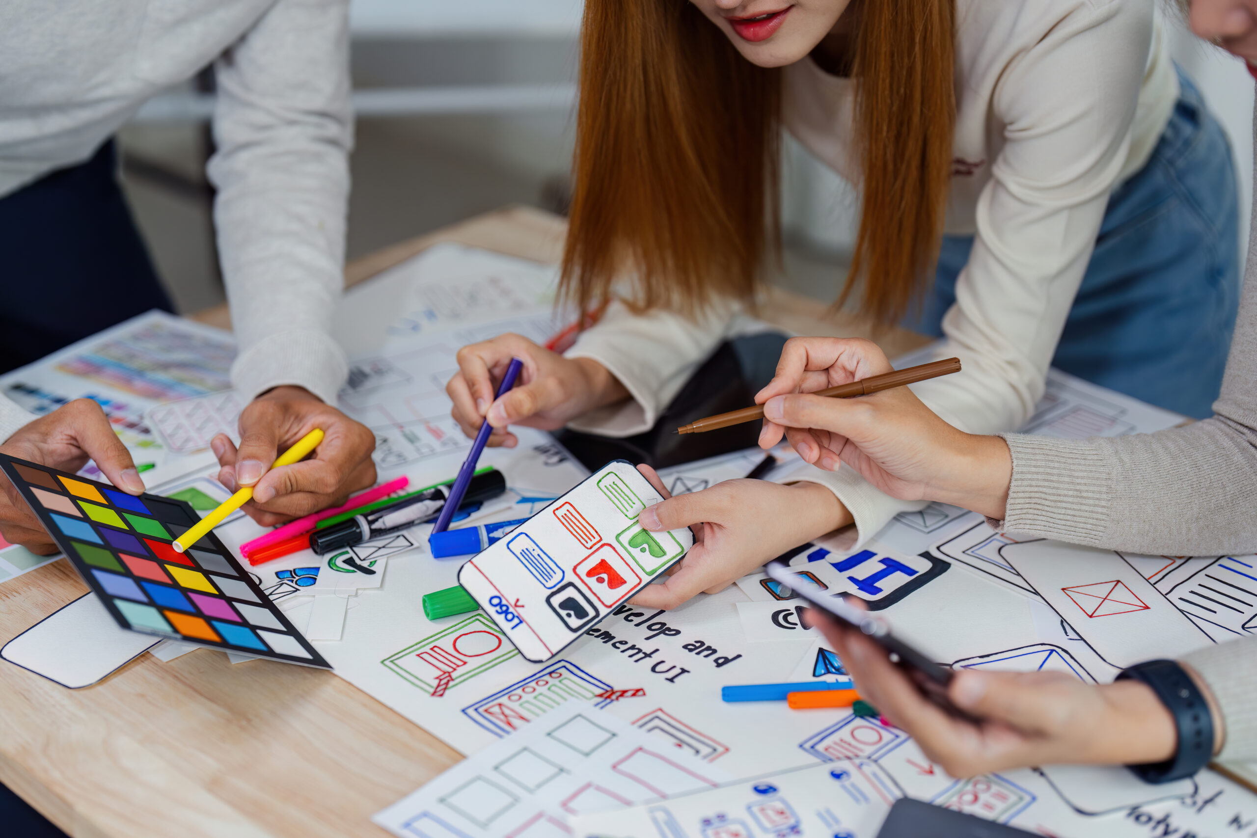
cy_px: 419
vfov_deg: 27.0
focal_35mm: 50
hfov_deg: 39.6
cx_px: 628
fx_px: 1746
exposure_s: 1/640
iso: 400
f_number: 2
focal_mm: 50
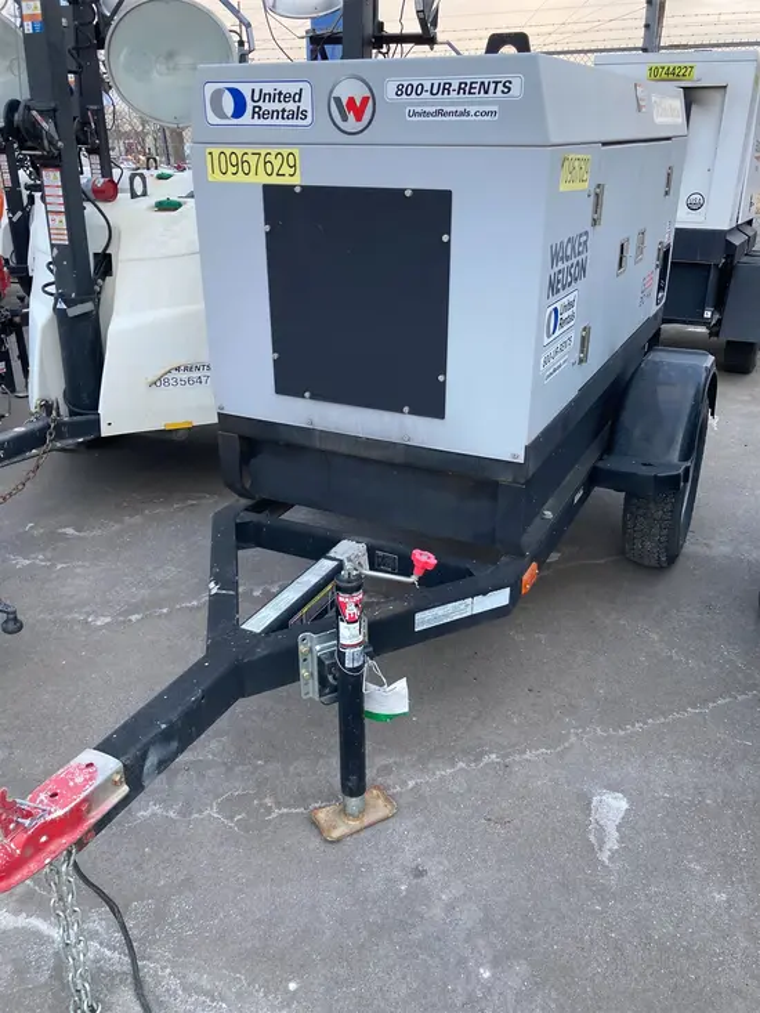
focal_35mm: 28
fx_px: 819
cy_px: 506
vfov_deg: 63.4
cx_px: 380
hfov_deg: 49.8
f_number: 1.8
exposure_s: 1/121
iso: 80
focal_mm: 3.99
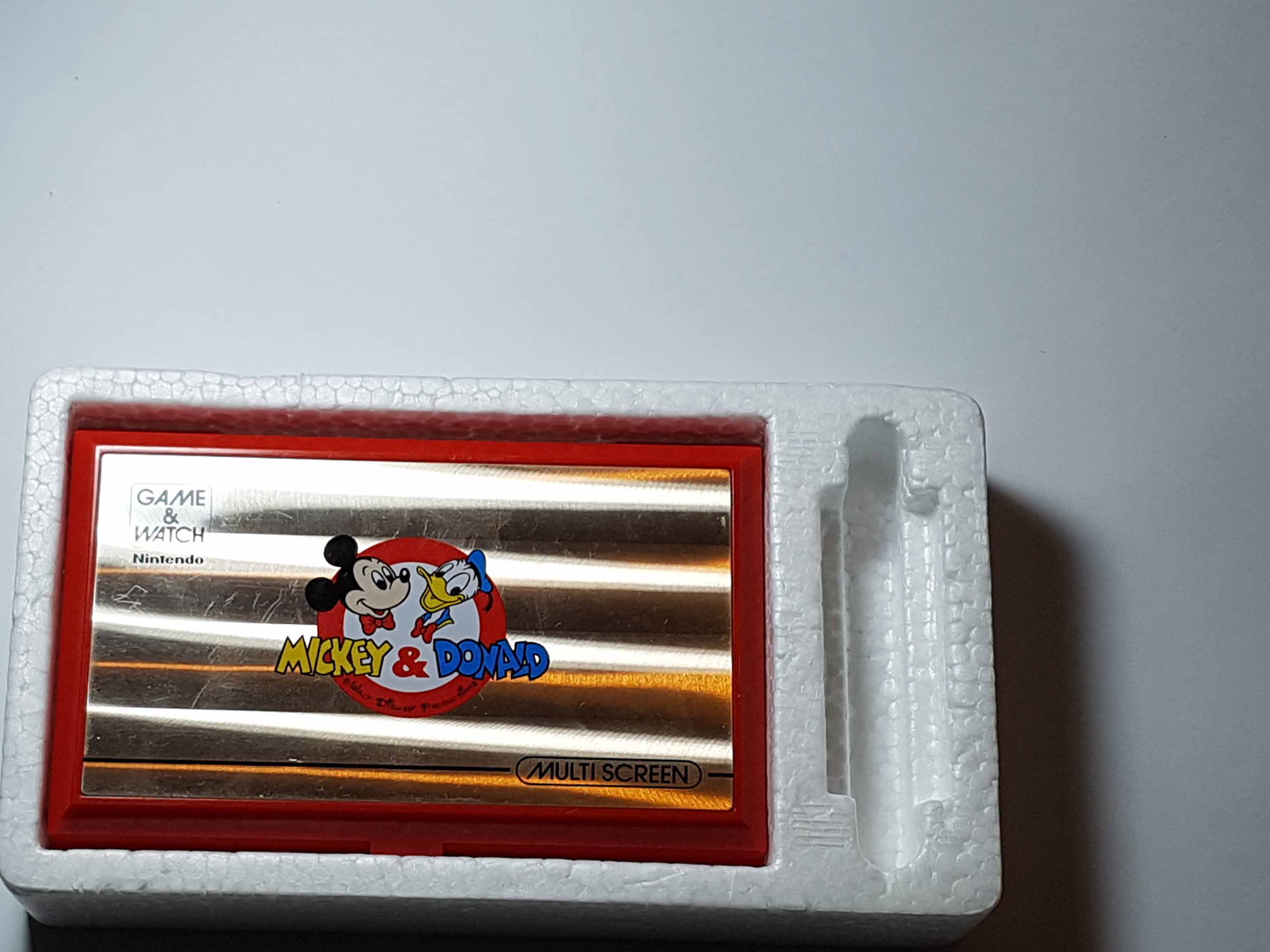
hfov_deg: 53.3
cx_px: 469
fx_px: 1247
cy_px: 614
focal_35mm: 34
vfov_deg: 41.4
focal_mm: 4.2
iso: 50
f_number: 1.7
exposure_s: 1/294
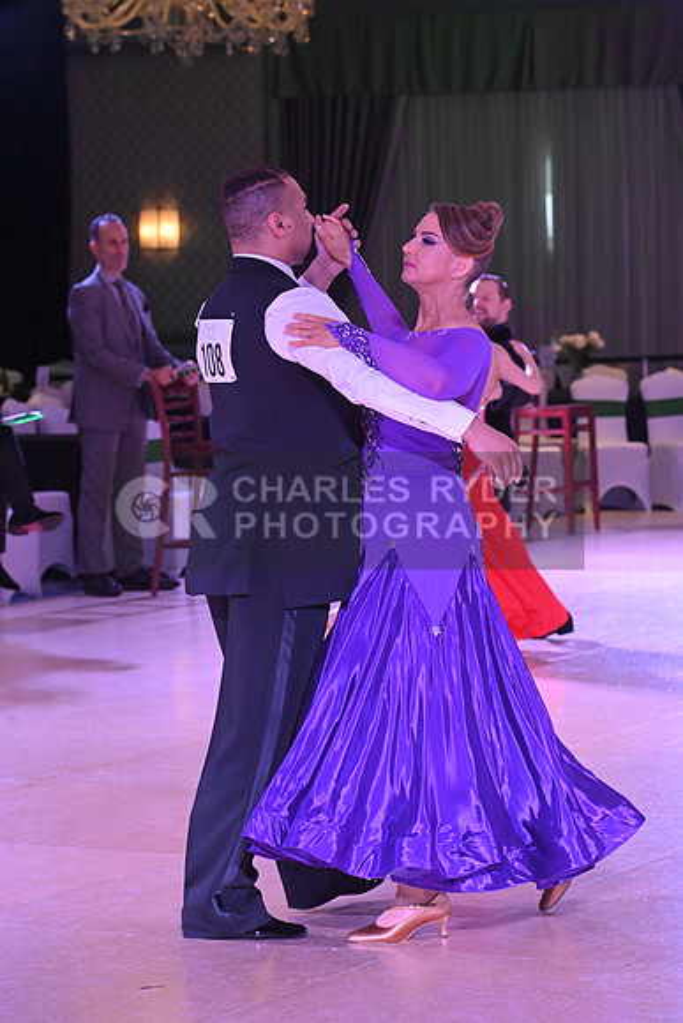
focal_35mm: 135
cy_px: 512
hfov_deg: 10.2
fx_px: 3839
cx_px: 342
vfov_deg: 15.2
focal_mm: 135
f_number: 8
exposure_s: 1/320
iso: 5000
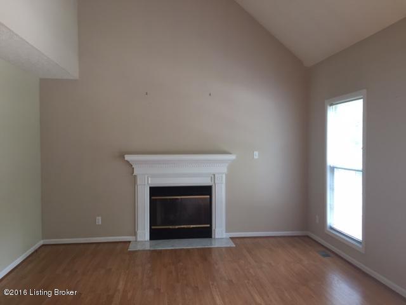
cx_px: 203
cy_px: 152
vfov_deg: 48.2
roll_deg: -1.4
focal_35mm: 29
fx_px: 340
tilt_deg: -2.2
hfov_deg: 61.7
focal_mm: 4.15
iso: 64
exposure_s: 1/30
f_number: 2.2
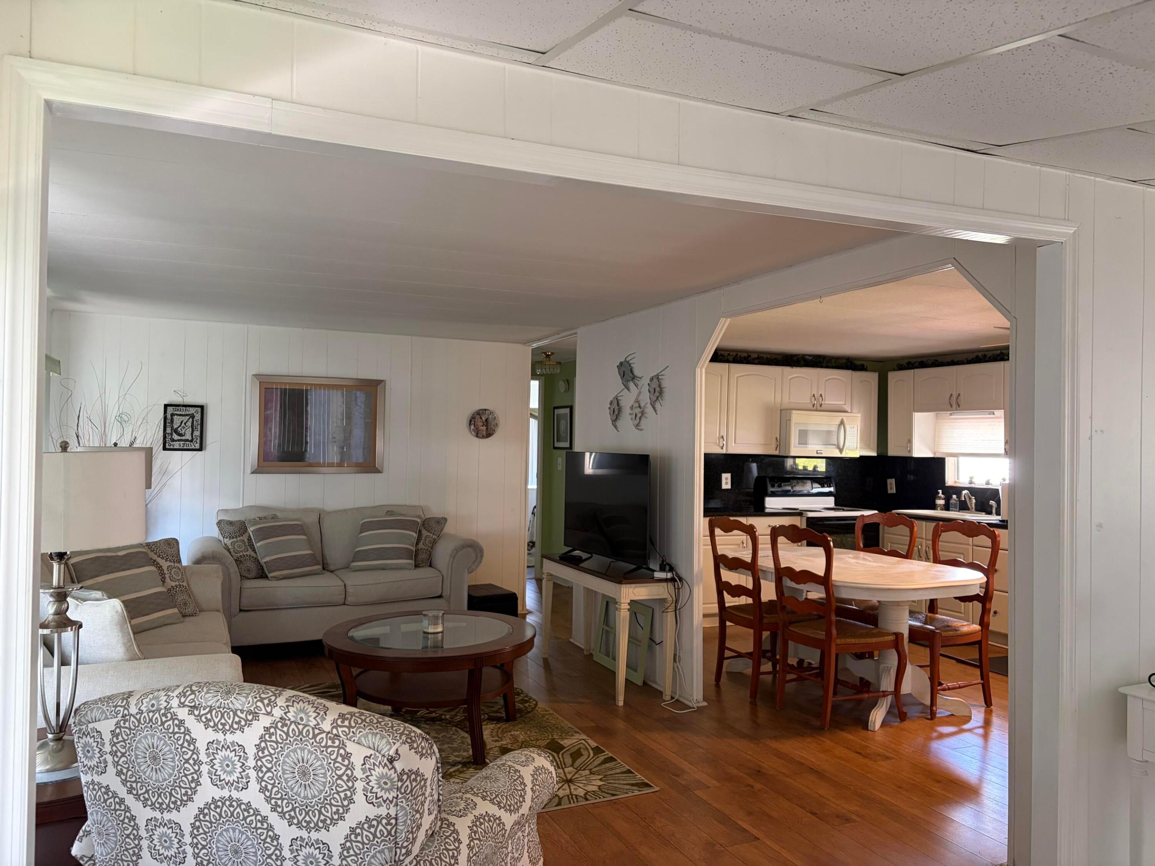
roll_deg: +0.2
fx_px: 868
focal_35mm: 26
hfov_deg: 67.3
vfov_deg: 53.1
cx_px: 578
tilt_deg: +2.6
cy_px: 433
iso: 250
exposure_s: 1/60
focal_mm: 5.96
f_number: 1.6
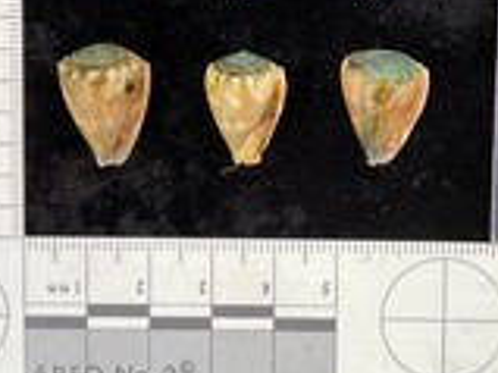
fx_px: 920
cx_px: 323
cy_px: 71
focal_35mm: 64
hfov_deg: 30.1
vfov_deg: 22.6
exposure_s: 1/60
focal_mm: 3
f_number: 1.8
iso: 50
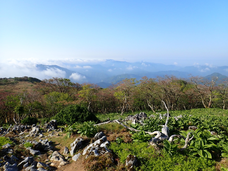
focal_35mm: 25
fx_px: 165
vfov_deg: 54.9
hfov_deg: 69.4
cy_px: 86
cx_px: 114
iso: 100
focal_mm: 4.5
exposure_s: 1/160
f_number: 8
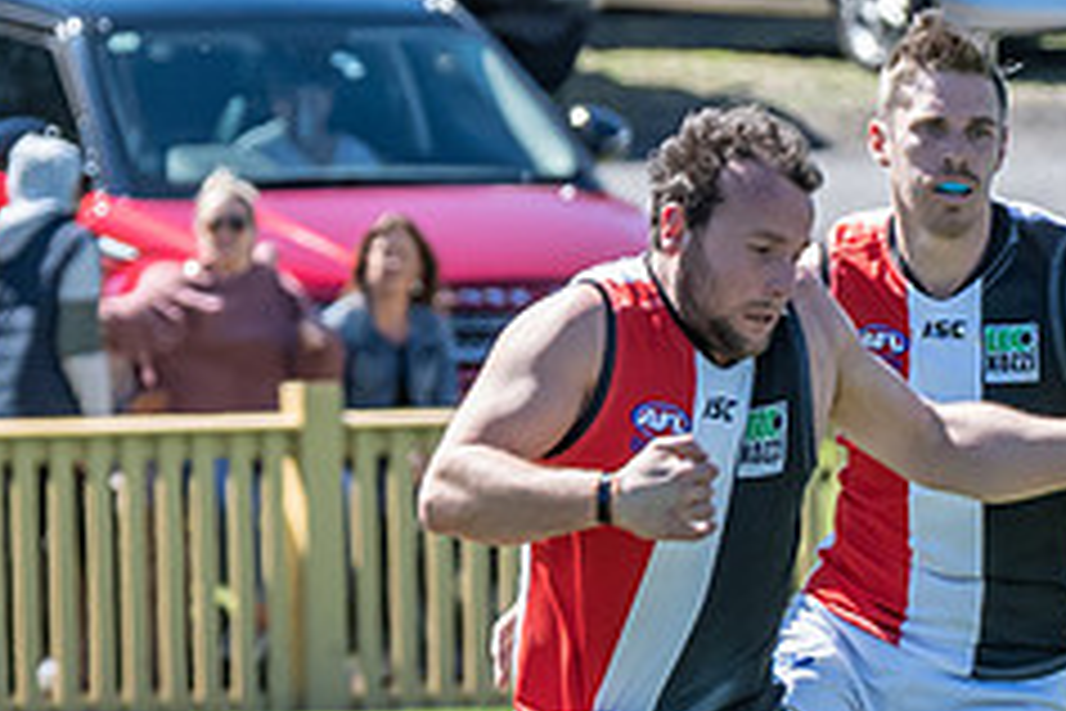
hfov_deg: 1.3
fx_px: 46397
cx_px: 897
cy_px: 982
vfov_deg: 0.9
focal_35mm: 1567
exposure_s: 1/640
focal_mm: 300
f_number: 11
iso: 800
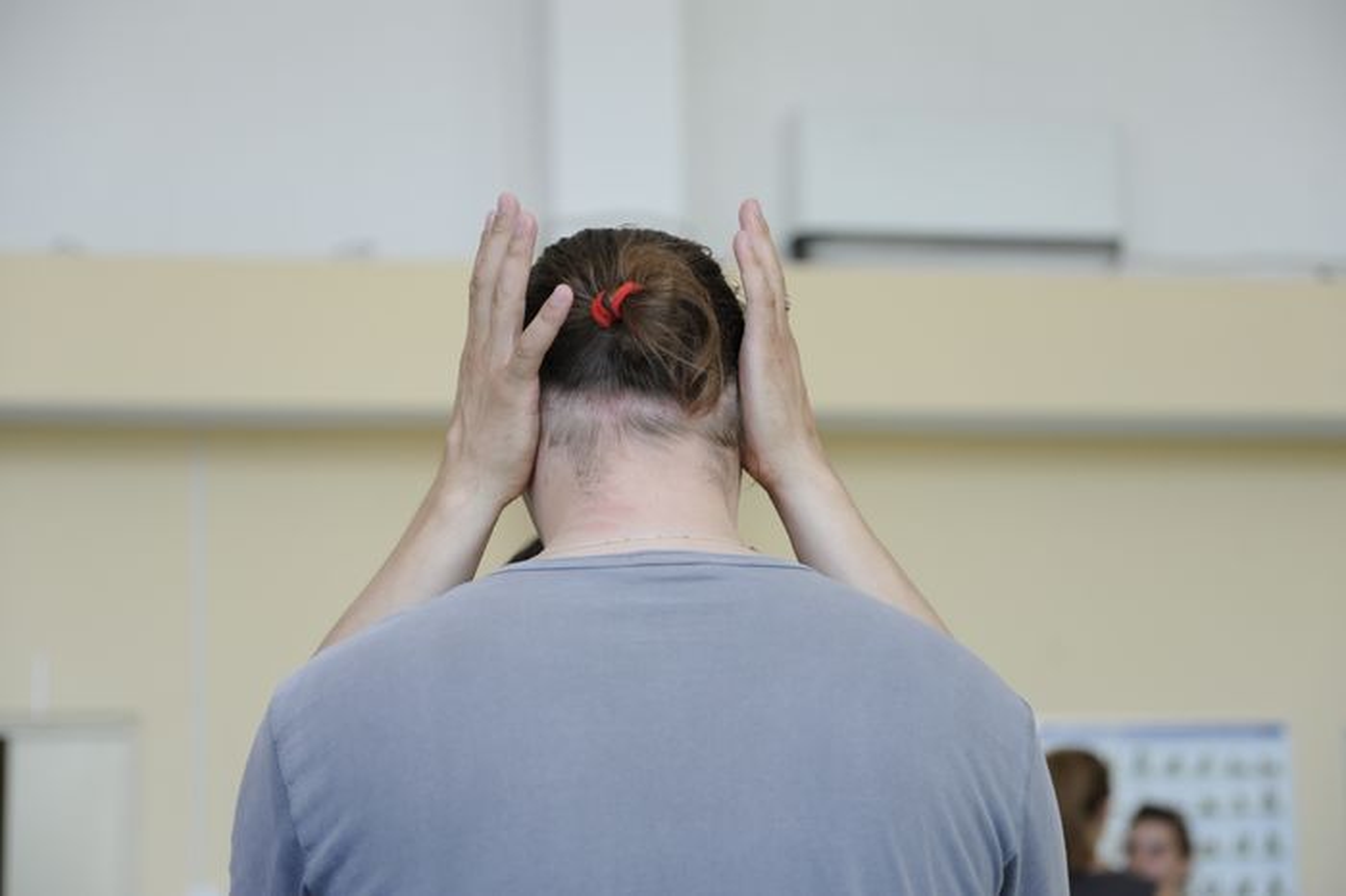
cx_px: 673
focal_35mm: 70
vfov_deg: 19.4
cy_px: 448
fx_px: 2616
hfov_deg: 28.9
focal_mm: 70
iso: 500
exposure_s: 1/200
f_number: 3.5
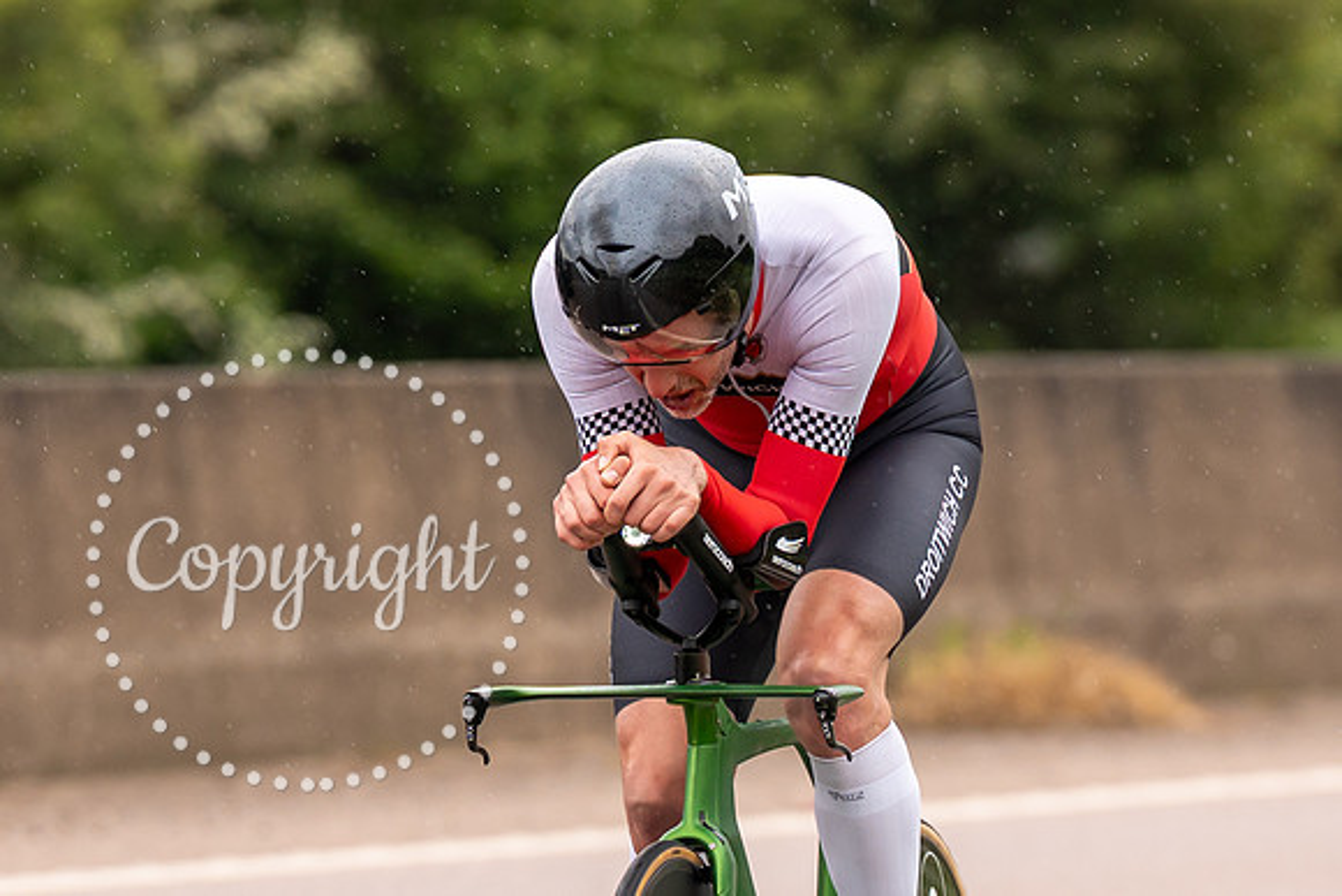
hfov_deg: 3.3
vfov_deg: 2.2
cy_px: 510
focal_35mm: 630
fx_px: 23498
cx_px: 715
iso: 250
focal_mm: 200
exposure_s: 1/1000
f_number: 3.5
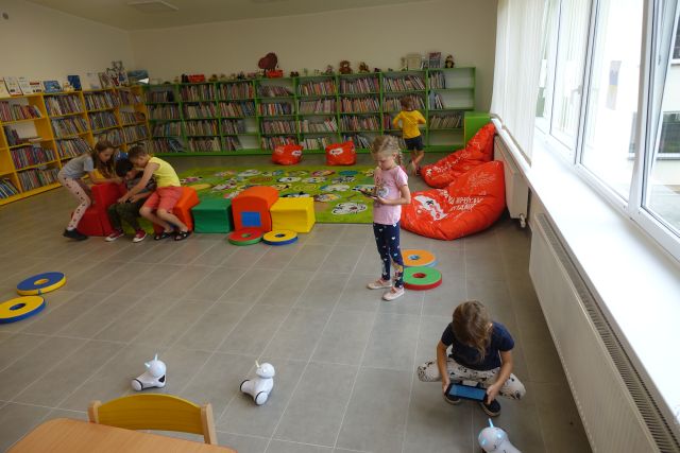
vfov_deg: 53.2
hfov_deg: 73.7
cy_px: 226
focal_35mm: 24
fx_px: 453
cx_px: 340
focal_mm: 8.8
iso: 125
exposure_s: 1/80
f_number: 2.8
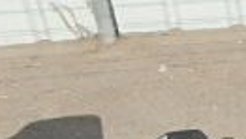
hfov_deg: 13.9
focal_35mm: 112
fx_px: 731
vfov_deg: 10.6
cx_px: 578
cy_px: 178
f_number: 6
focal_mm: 3.7
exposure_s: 1/800
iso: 125
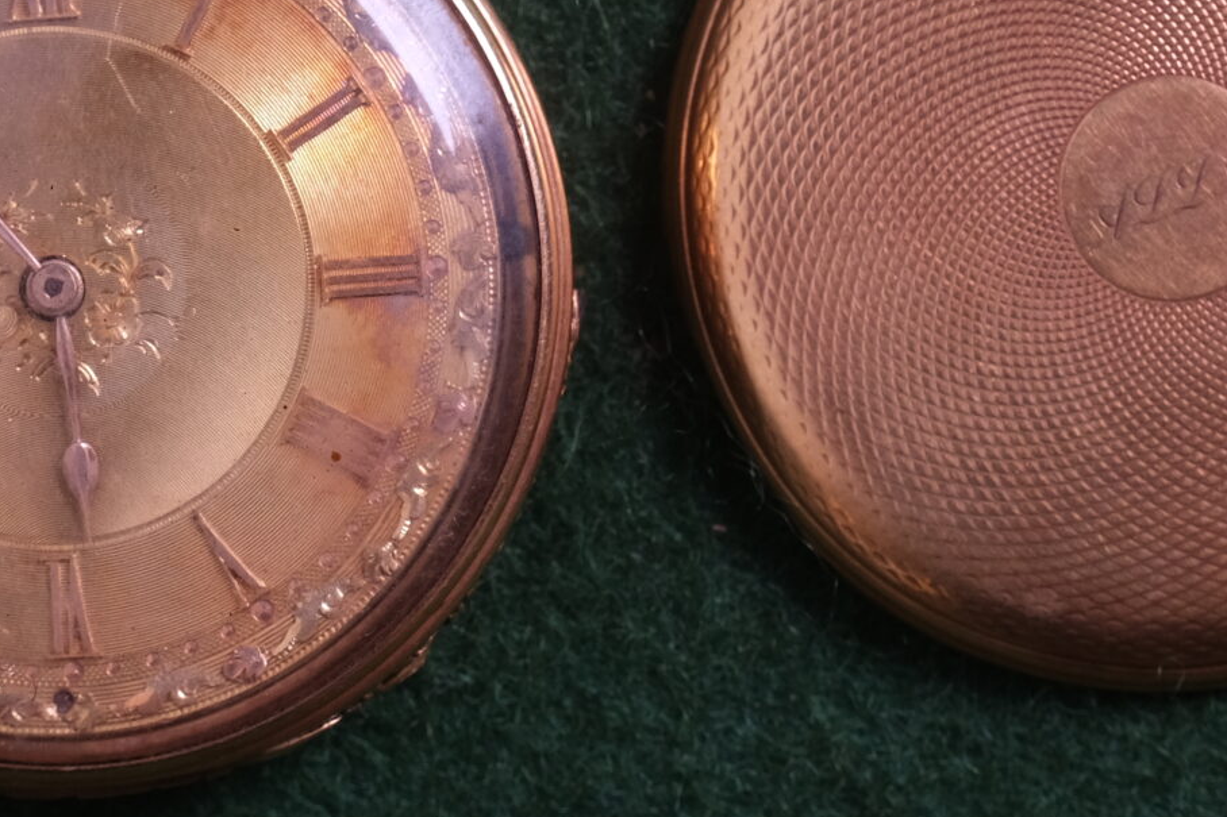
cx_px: 515
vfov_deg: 5.9
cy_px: 110
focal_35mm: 234
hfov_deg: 8.8
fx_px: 7974
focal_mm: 55
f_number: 9
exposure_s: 1/100
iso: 500
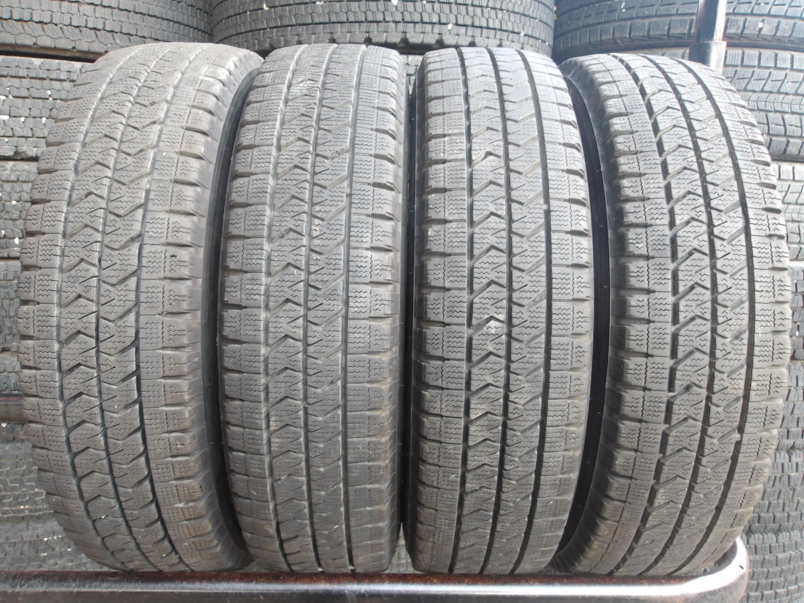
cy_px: 302
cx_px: 402
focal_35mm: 27
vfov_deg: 51.4
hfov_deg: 65.3
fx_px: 627
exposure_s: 1/30
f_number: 3
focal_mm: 4.9
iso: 185
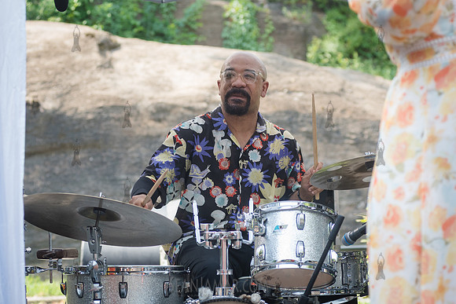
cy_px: 165
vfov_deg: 12.9
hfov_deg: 19.3
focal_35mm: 106
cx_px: 236
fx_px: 1342
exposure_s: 1/400
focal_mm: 80
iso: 500
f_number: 4
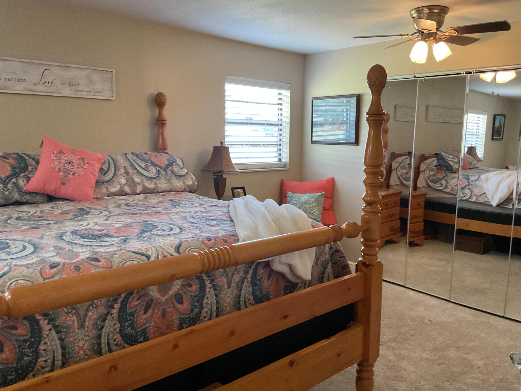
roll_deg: +1.1
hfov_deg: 61.7
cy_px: 196
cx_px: 260
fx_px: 436
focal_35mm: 29
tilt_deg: -7.1
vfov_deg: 48.2
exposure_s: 1/60
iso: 160
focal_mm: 3
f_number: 1.8
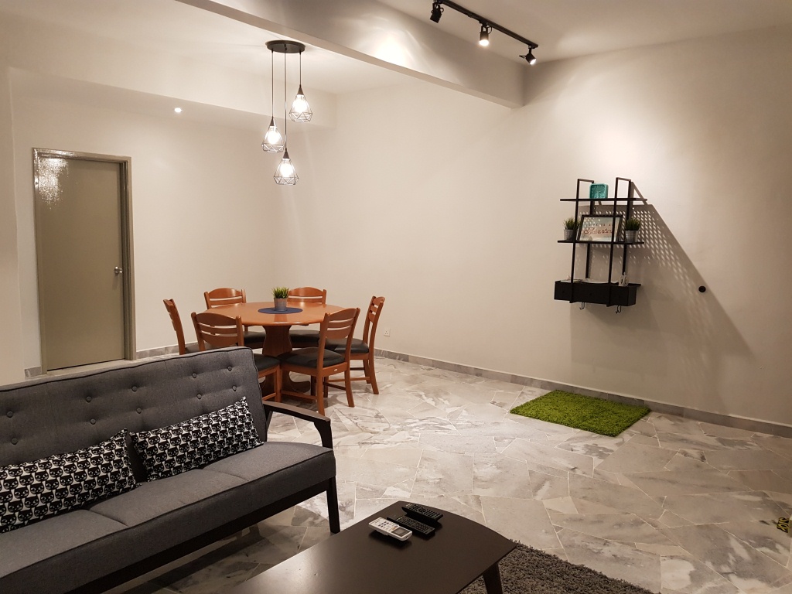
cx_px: 396
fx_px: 595
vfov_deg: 53.1
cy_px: 297
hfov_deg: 67.3
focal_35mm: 26
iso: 160
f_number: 1.7
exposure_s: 1/33
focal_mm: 4.2
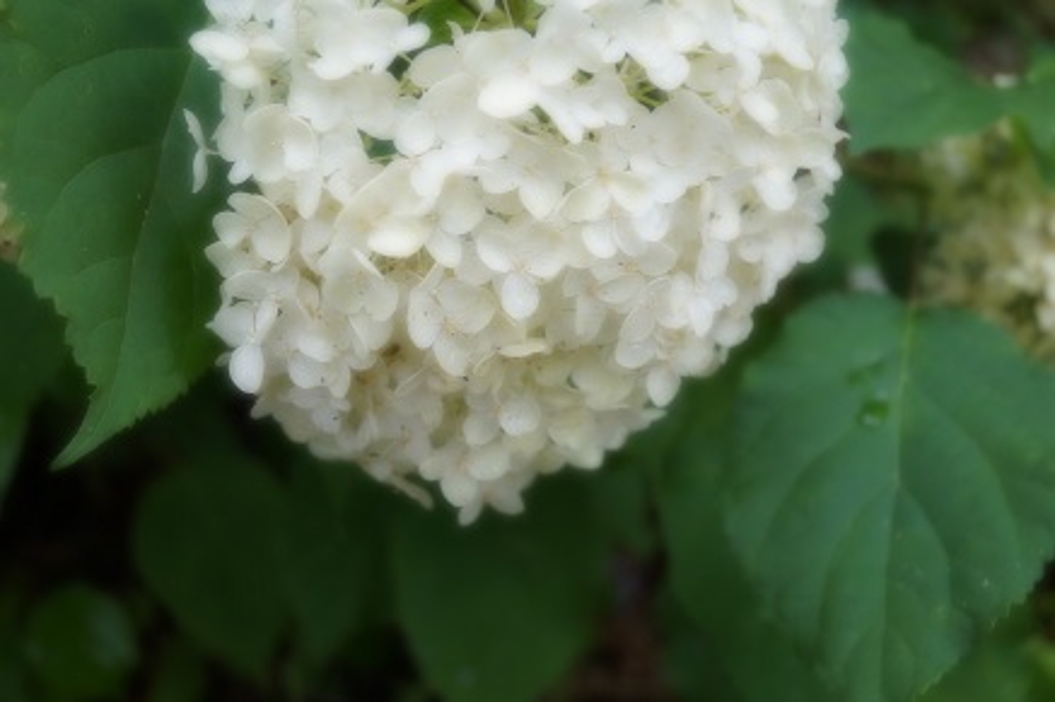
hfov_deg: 37.9
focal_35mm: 52
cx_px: 528
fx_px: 1538
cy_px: 351
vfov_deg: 25.7
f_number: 5
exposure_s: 1/60
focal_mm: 35
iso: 100
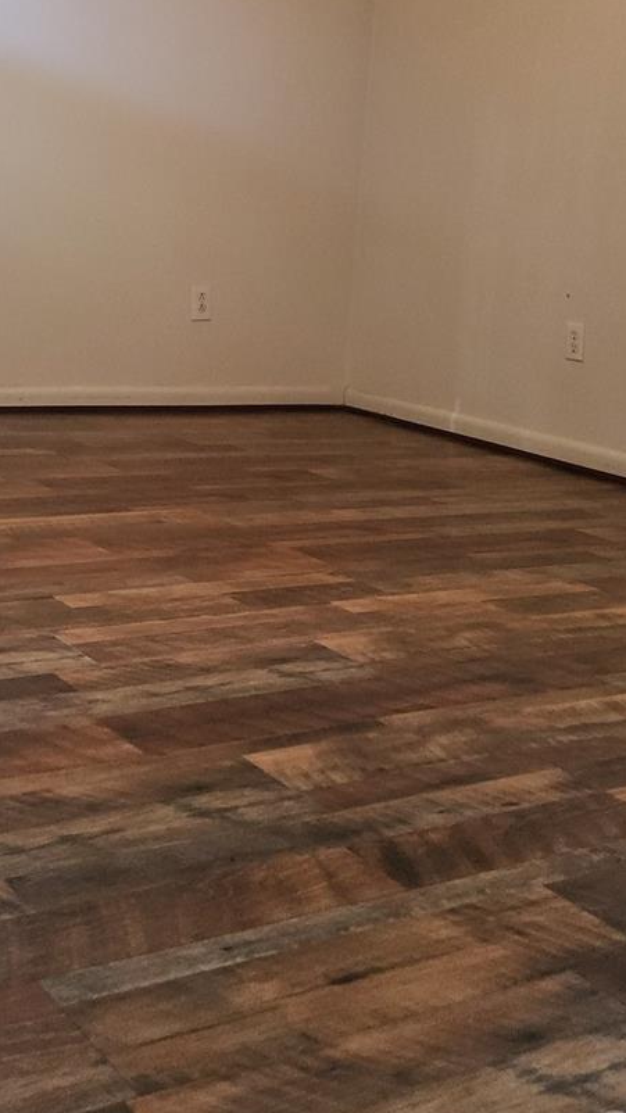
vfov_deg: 39.9
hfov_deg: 24.9
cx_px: 264
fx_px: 1417
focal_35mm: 48
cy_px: 125
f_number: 1.8
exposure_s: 1/60
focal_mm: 5.4
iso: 200
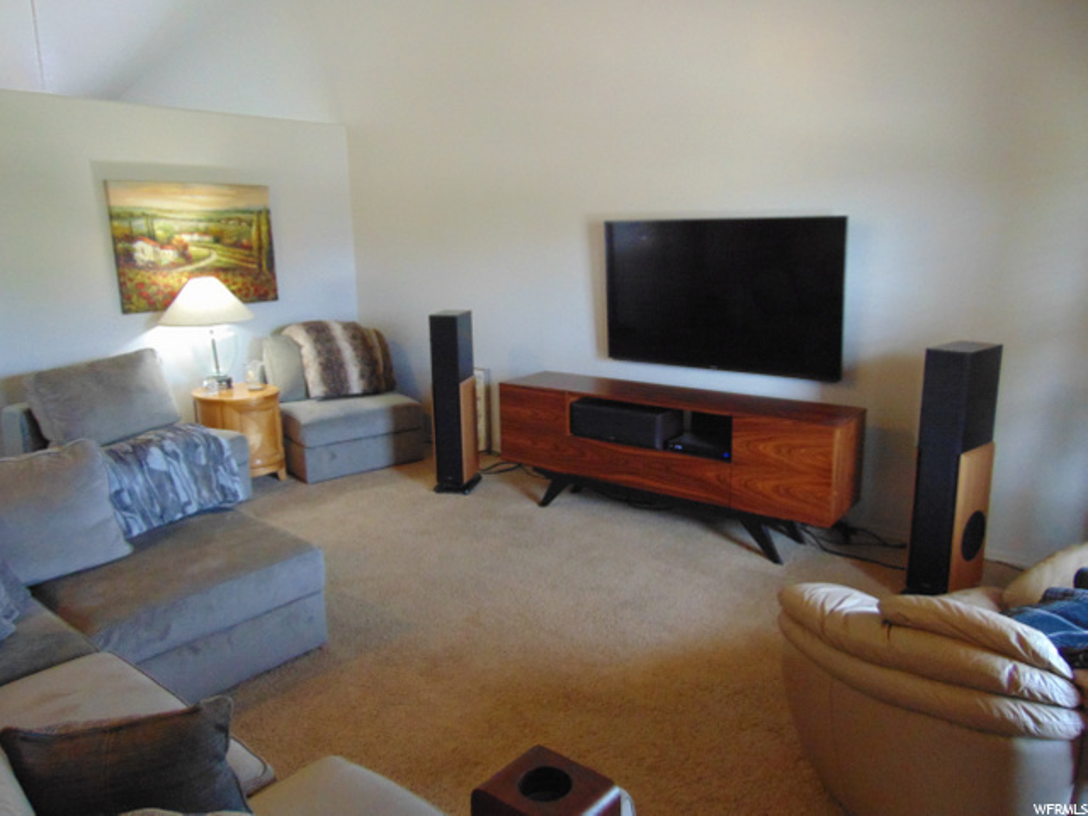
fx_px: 786
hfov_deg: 69.4
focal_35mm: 25
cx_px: 544
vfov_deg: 54.9
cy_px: 408
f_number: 3
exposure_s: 1/25
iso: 400
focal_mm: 4.5
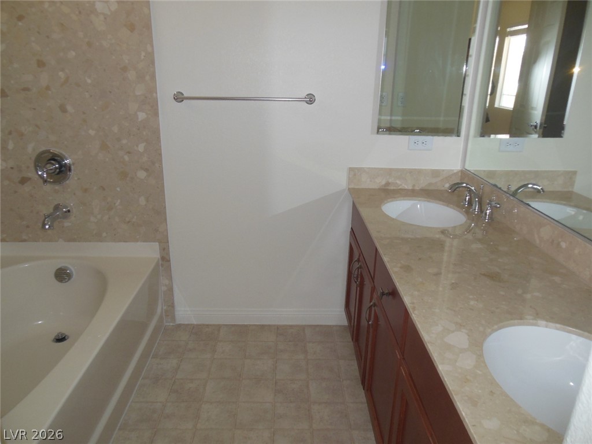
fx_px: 428
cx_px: 296
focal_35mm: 25
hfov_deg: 69.4
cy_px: 222
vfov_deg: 54.9
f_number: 3.2
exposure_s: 1/25
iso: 200
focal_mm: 4.5
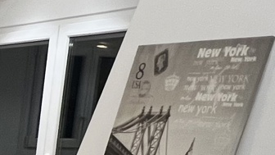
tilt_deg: -8.9
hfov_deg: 18.4
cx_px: -262
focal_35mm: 81
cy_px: 208
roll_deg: -1.4
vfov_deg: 14.2
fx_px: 591
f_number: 1.8
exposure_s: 1/100
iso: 160
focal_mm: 1.57
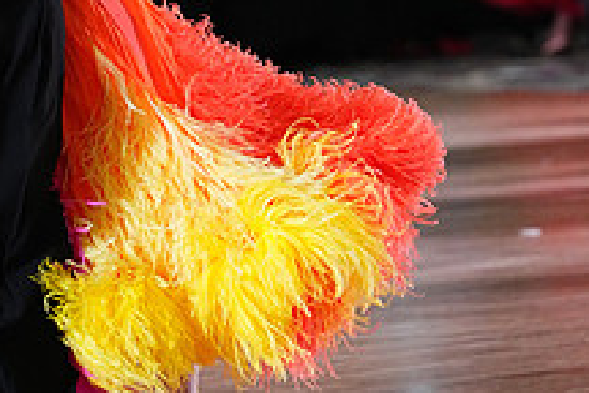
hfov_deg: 4.6
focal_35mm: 445
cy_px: -196
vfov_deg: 3.1
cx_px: 217
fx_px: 7280
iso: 6400
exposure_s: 1/400
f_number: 4.5
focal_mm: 166
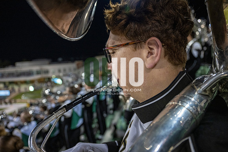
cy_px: 76
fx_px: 152
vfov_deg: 53.2
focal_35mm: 24
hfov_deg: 73.7
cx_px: 114
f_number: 3.2
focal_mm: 24
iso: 2000
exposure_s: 1/500
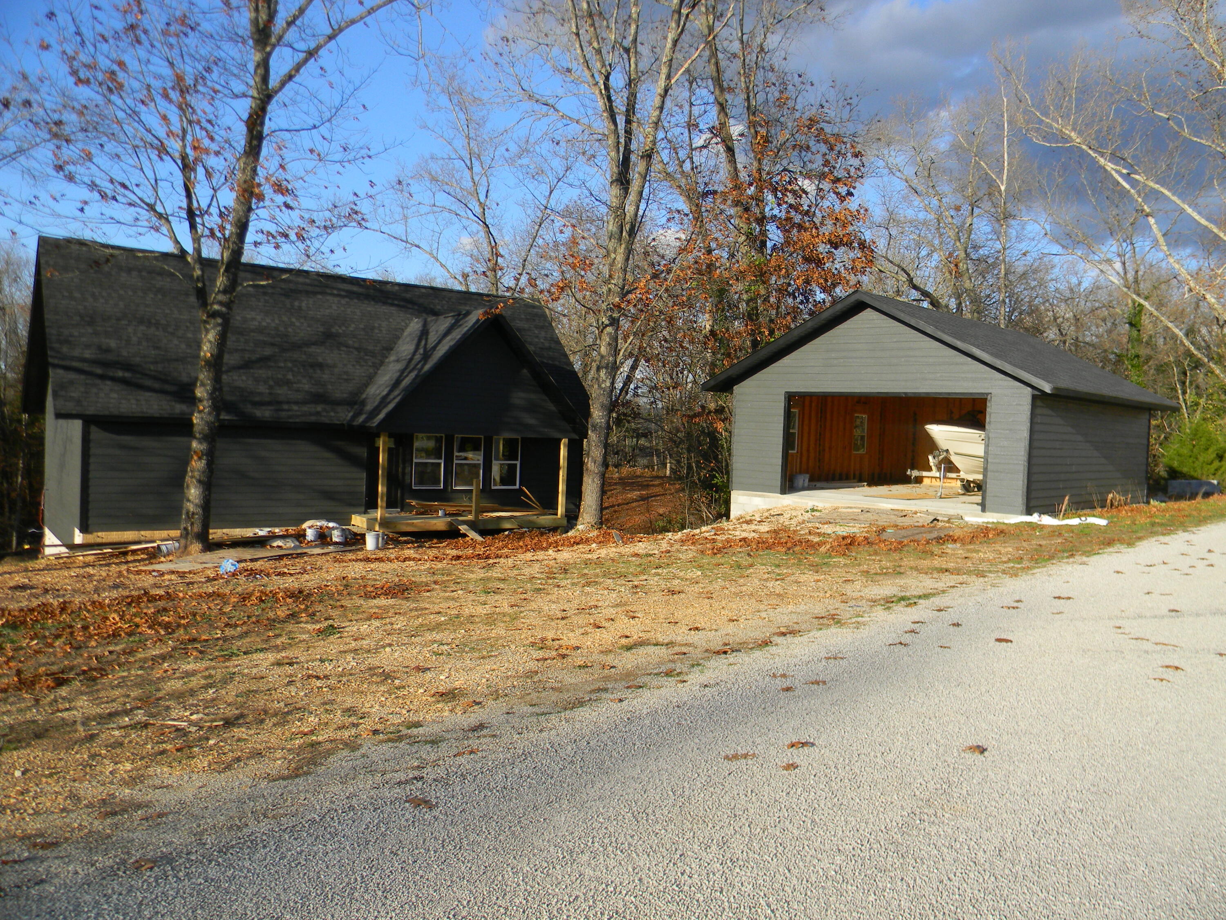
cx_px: 613
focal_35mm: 28
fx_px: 992
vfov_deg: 49.7
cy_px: 460
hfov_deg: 63.4
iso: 80
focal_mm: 5
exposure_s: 1/530
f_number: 3.5
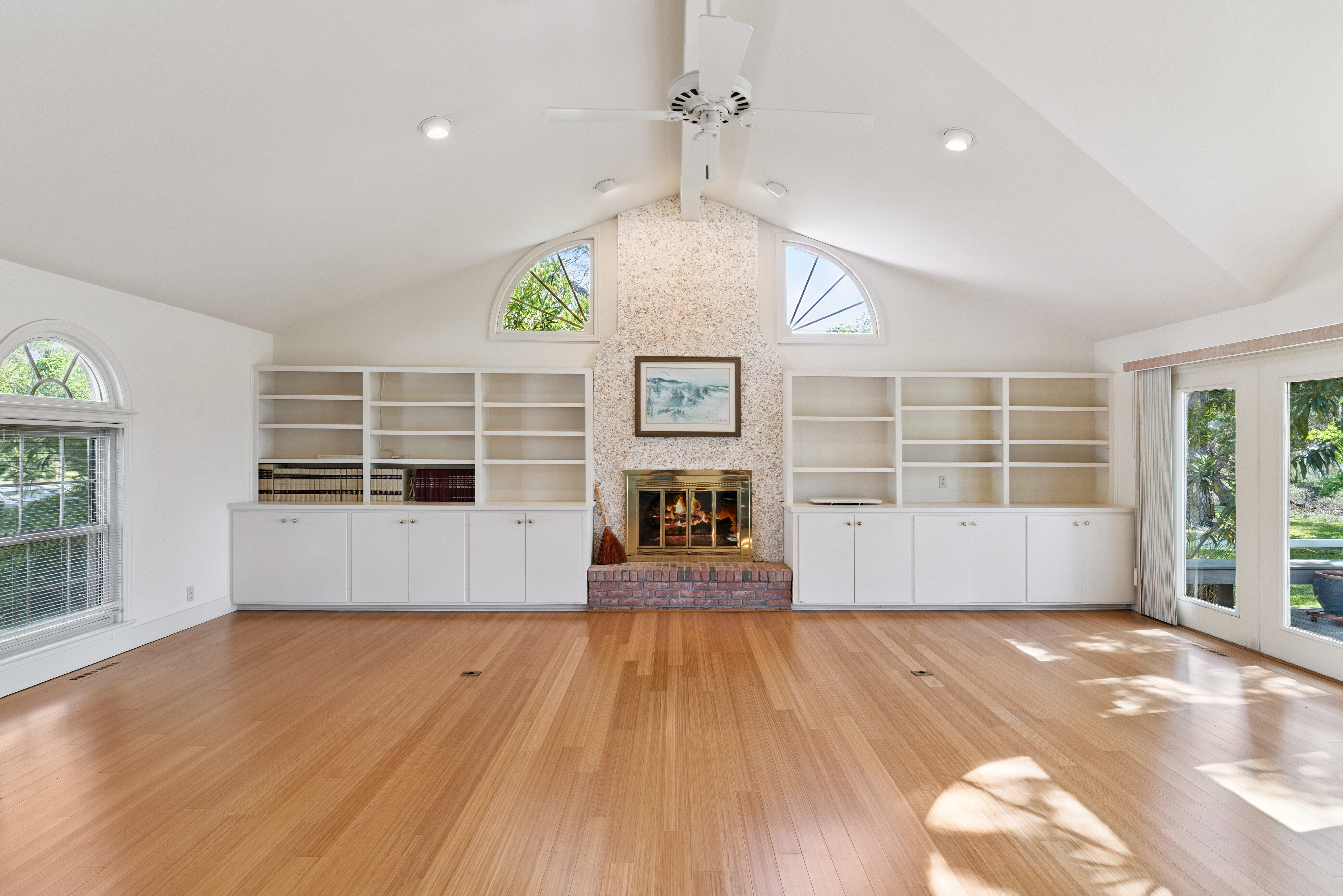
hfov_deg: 90.0
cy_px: 448
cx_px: 672
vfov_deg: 67.4
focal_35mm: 18
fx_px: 672
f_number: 8
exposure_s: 1/15
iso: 250
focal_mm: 18
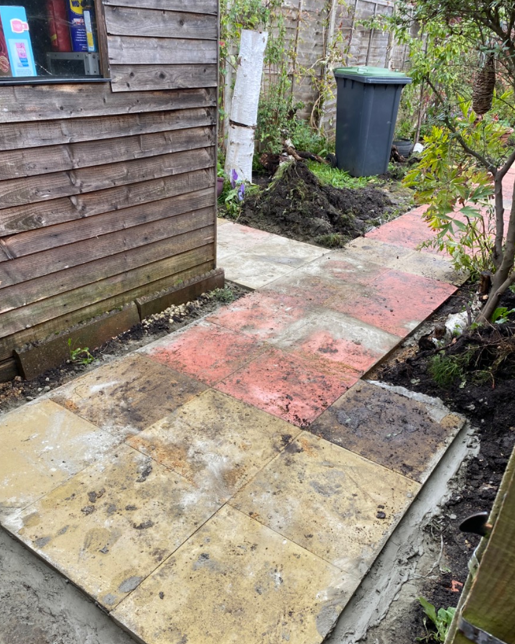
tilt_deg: -29.1
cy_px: 350
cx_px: 264
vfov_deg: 62.1
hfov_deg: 51.5
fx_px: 534
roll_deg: -2.9
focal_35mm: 28
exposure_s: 1/121
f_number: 1.8
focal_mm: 4.25
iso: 50
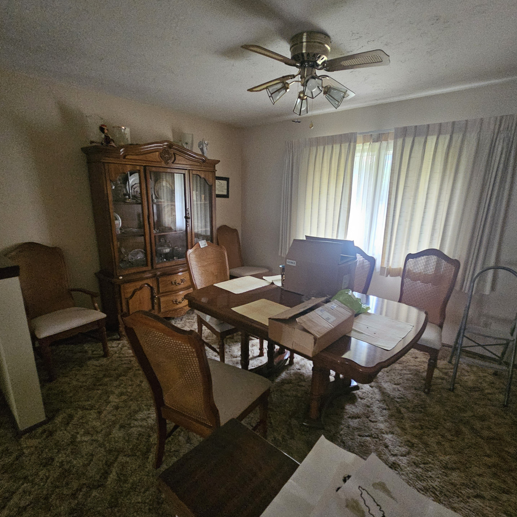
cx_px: 260
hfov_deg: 87.4
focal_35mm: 16
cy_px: 271
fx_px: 270
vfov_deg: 87.4
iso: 800
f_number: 2.2
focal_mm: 2.2
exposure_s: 1/24
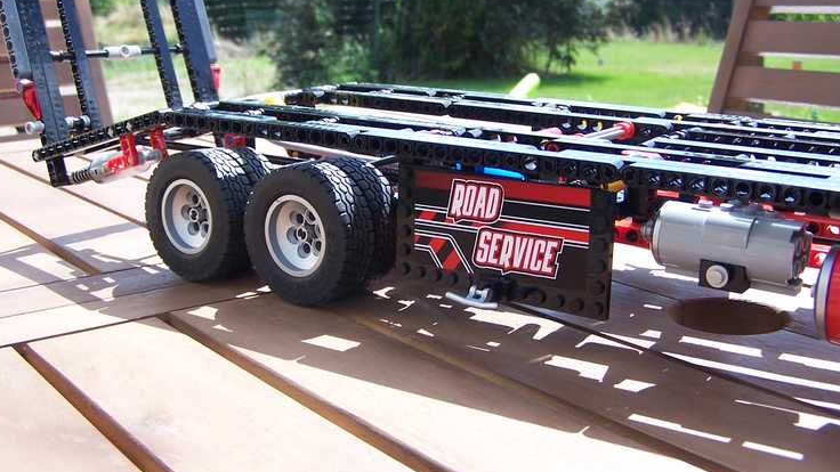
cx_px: 429
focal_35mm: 45
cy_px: 184
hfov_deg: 45.5
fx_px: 1002
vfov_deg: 26.5
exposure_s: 1/500
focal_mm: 6.3
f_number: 2.8
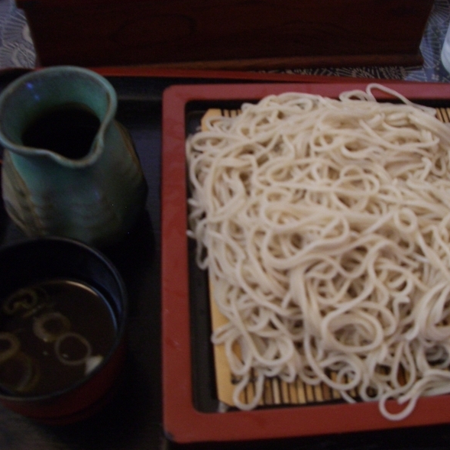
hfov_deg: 39.8
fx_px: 618
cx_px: 280
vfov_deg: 40.0
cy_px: 223
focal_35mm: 42
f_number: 2.6
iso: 200
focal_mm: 5.8
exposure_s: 1/13
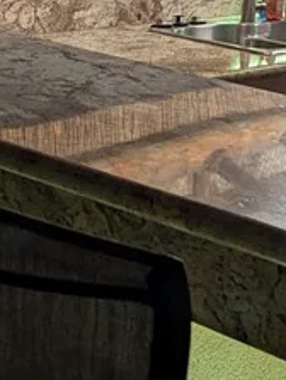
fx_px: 1208
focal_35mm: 110
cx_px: 285
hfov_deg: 13.3
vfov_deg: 17.5
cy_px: 8
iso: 352
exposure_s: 1/24
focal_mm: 6.81
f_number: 1.85
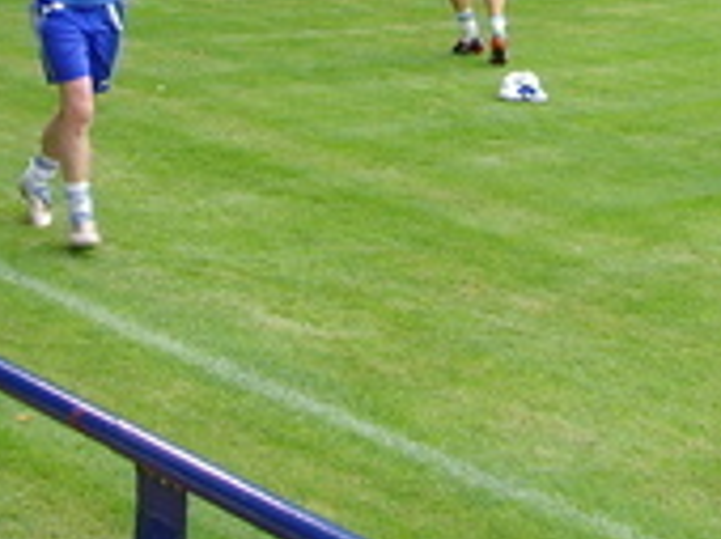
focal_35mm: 115
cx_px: 356
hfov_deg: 17.1
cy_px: -142
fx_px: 2392
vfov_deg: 12.5
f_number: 3.5
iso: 80
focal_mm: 6.6
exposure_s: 1/90
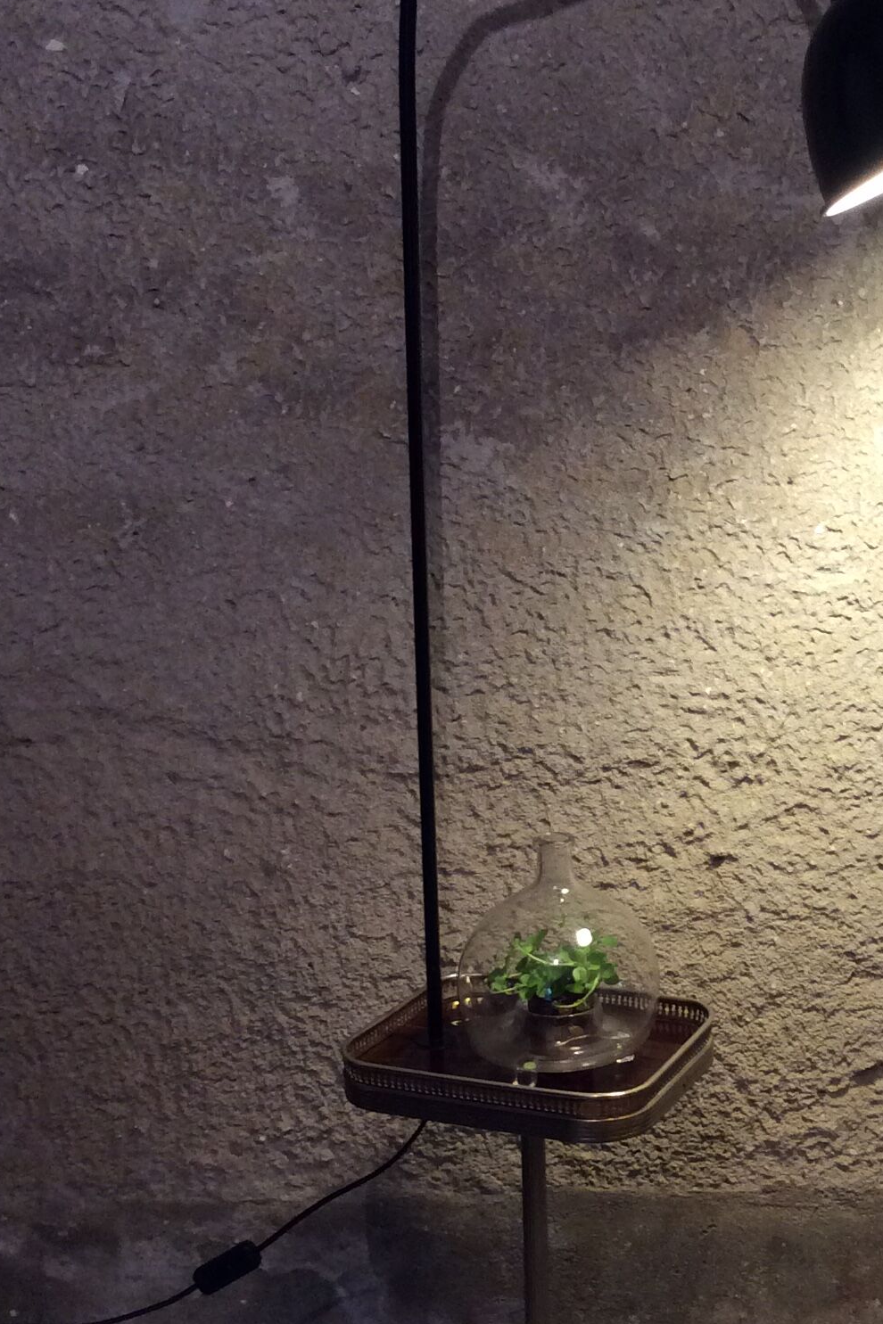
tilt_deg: -14.8
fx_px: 2134
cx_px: 710
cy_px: 756
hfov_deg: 23.0
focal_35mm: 58
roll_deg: +1.6
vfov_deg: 34.4
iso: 100
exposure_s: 1/25
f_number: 2.4
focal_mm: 3.3
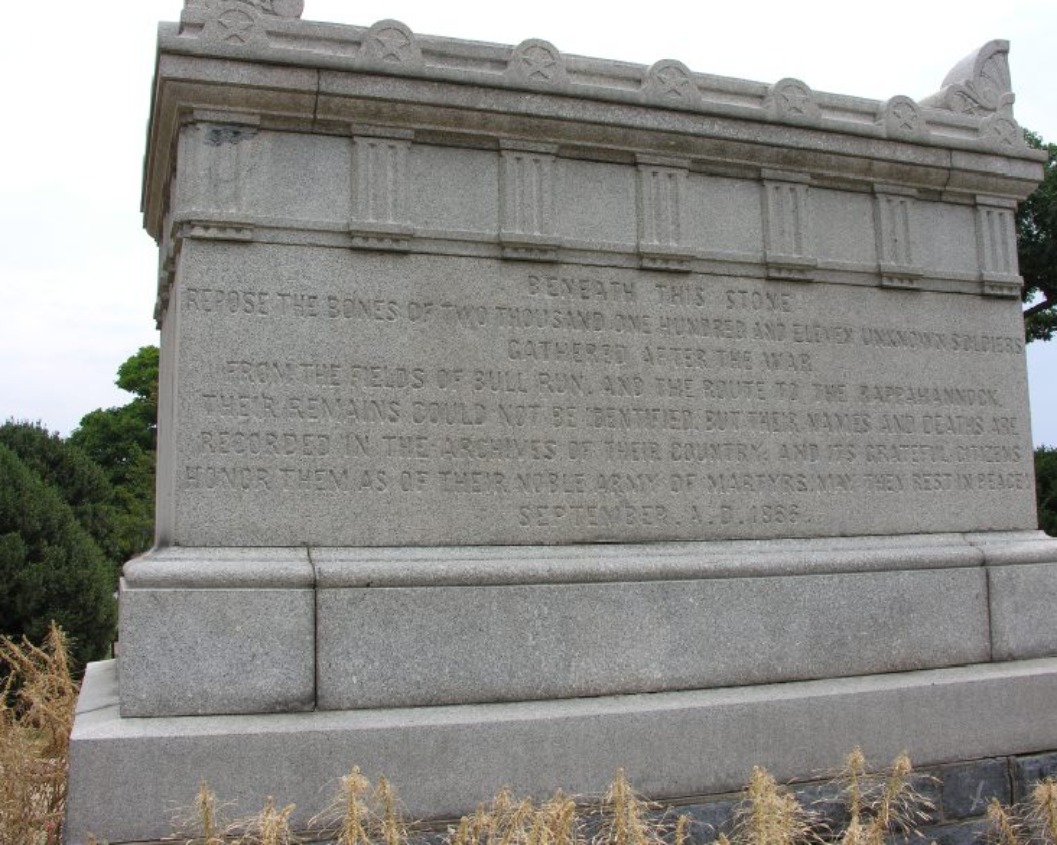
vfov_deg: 40.1
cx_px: 546
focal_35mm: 37
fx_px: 1157
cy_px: 421
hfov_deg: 49.1
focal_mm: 8.9
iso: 50
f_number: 5.6
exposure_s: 1/176
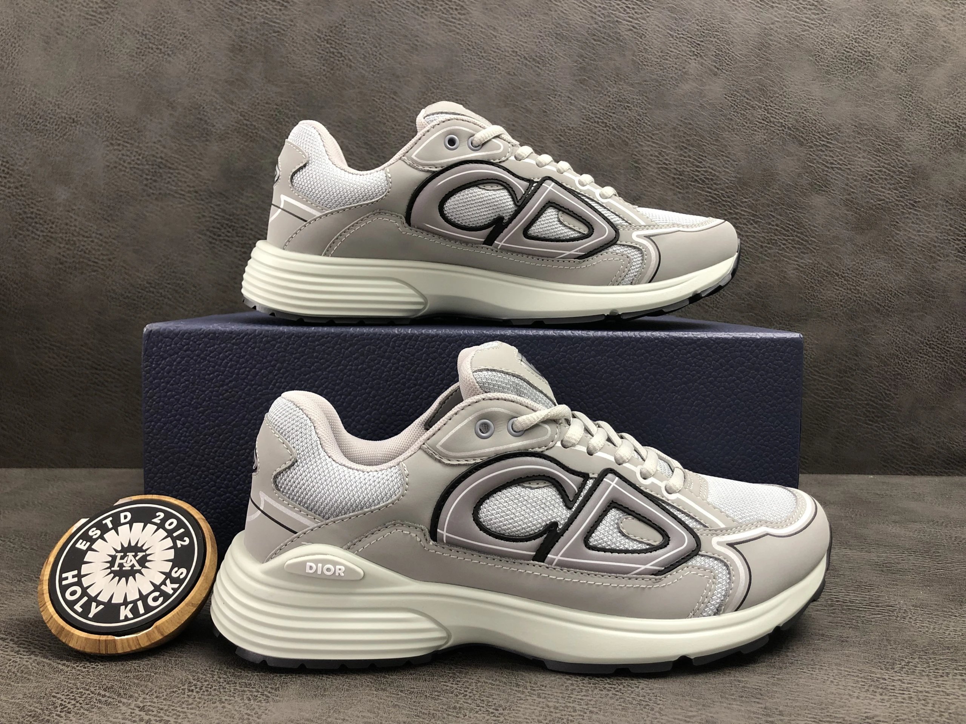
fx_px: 781
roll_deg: -0.5
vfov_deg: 49.7
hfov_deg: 63.4
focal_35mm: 28
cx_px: 483
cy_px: 362
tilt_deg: -5.7
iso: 32
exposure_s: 1/20
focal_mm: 4
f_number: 1.8
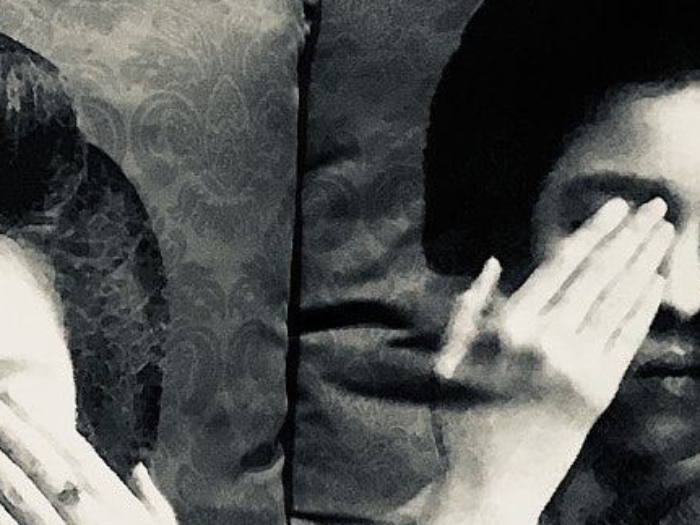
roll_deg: -5.5
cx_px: -265
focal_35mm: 104
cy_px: 288
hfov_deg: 17.5
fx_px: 2102
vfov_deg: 14.2
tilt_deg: -41.7
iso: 100
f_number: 1.8
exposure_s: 1/17
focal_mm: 3.99
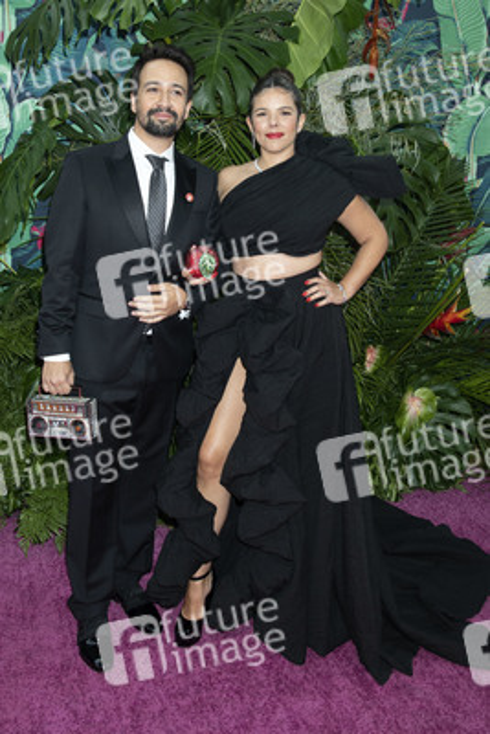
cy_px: 367
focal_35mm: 34
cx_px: 245
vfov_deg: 55.8
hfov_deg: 38.9
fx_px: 694
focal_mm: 34
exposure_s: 1/200
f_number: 7.1
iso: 400
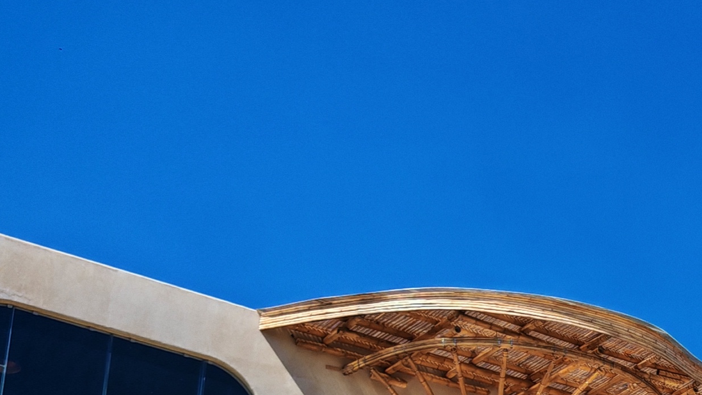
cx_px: 712
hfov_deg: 21.0
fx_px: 1825
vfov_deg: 11.8
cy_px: 600
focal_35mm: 98
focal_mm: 6.83
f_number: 2
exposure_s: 1/1100
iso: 50
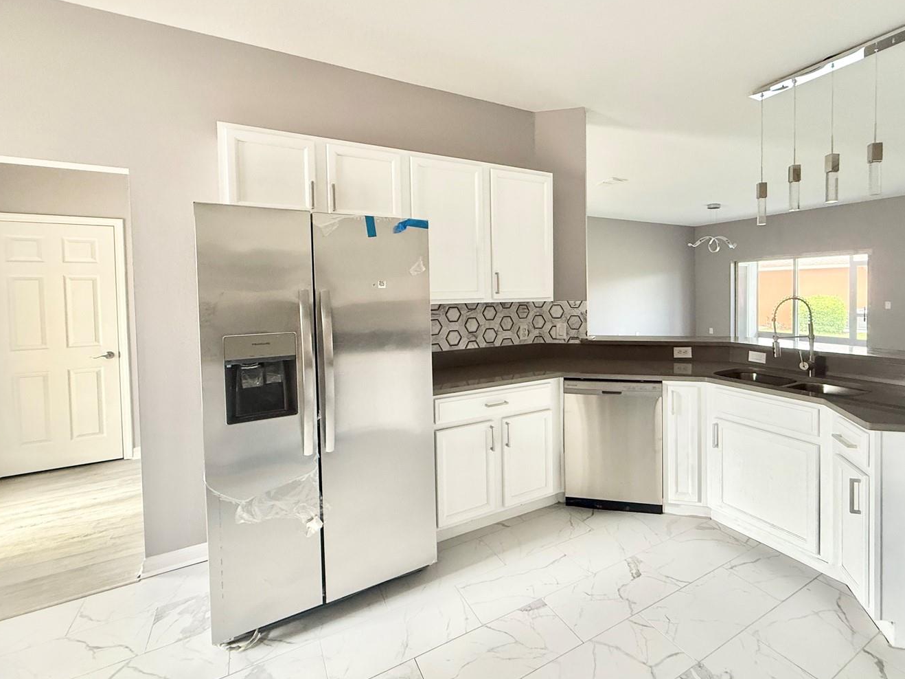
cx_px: 520
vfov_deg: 74.5
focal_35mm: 17
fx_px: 444
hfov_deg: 90.4
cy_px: 305
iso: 320
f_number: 2.2
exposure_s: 1/90
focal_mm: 2.22
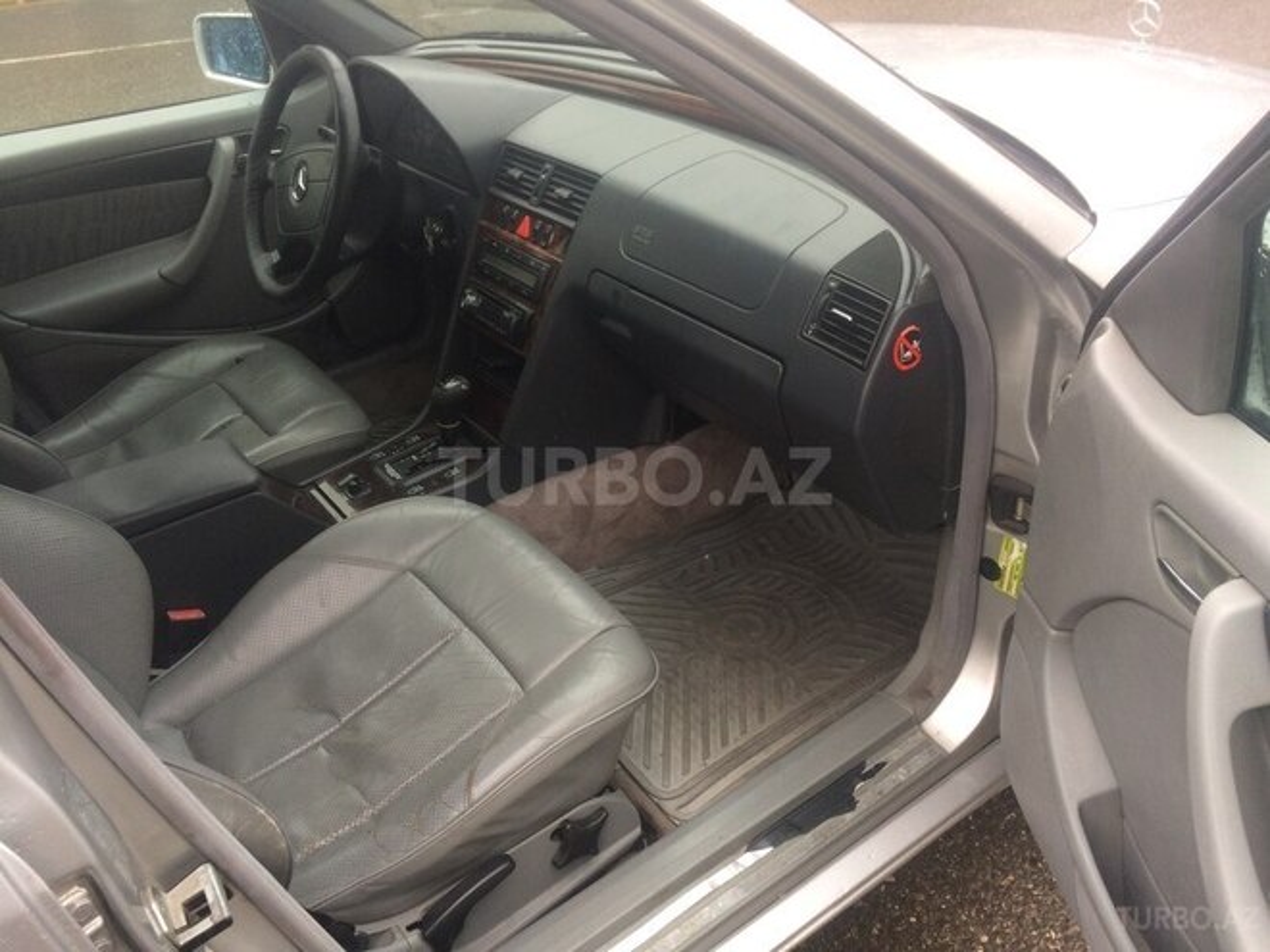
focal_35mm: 29
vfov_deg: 48.2
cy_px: 476
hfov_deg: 61.7
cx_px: 635
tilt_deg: -34.0
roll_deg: +5.7
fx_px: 1064
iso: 64
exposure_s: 1/100
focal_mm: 4.15
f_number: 2.2
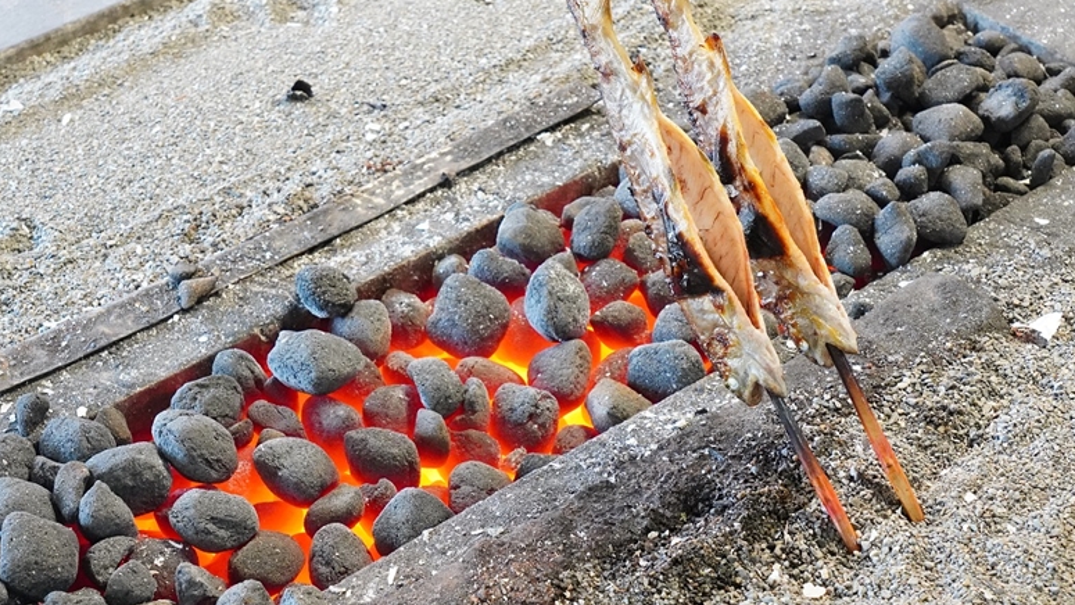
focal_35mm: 73
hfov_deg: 29.0
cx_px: 506
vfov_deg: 16.5
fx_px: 2081
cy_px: 330
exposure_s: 1/20
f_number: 8
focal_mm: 40
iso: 4000
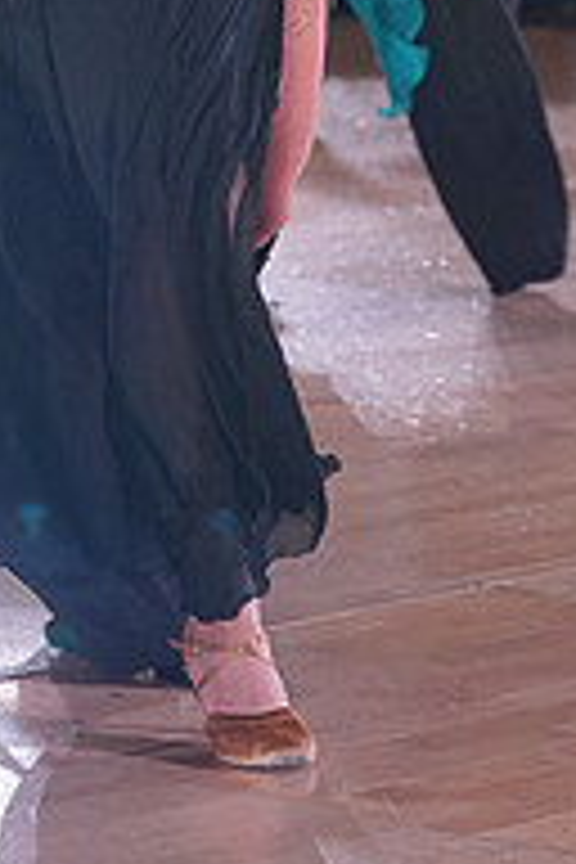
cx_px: -43
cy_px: -315
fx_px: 6024
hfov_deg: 5.5
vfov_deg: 8.1
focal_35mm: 251
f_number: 4
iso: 2000
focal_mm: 83
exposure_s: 1/500
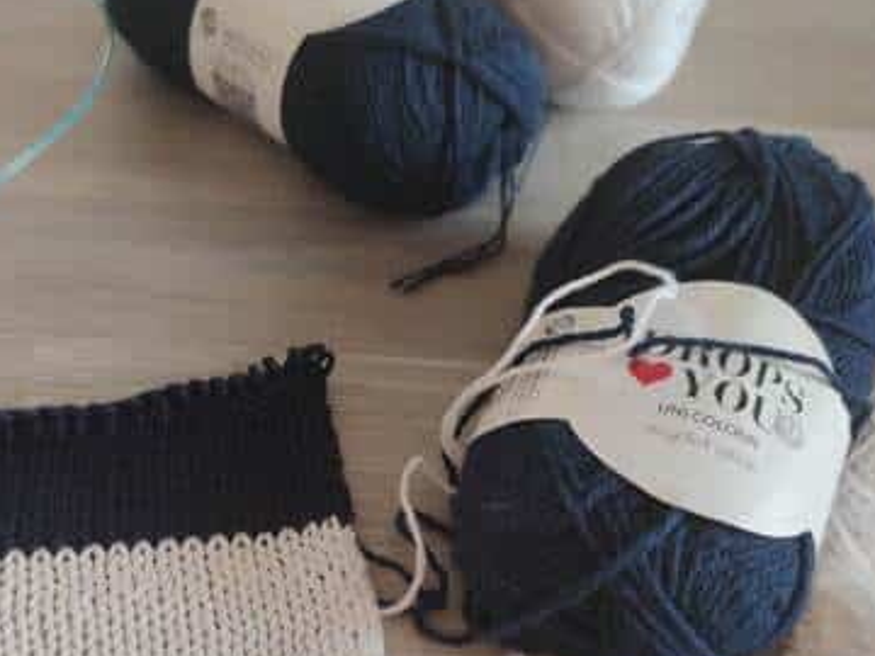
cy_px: 457
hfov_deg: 46.3
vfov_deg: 35.5
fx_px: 1011
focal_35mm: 40
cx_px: 316
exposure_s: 1/100
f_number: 1.69
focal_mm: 6.72
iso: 204
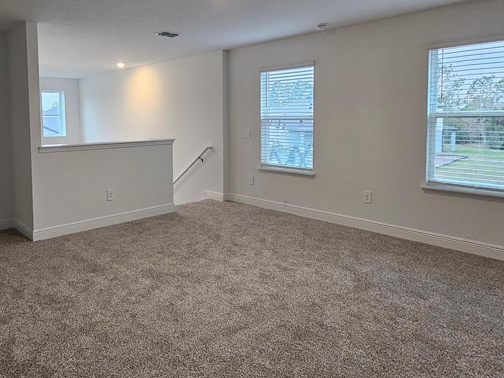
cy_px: 138
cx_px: 195
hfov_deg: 70.7
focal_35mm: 24
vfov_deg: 56.0
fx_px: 349
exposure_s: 1/60
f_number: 2.2
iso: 320
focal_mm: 2.2
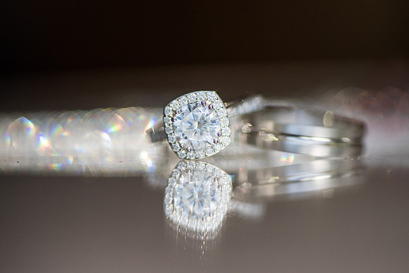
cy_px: 118
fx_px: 1355
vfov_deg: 11.5
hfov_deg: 17.2
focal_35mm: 119
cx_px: 232
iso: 500
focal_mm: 105
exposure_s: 1/3200
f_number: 3.5
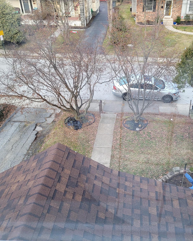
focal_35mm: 34
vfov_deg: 52.8
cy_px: 120
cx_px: 122
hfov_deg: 43.0
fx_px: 243
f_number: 1.8
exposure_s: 1/120
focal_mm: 5.4
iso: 160
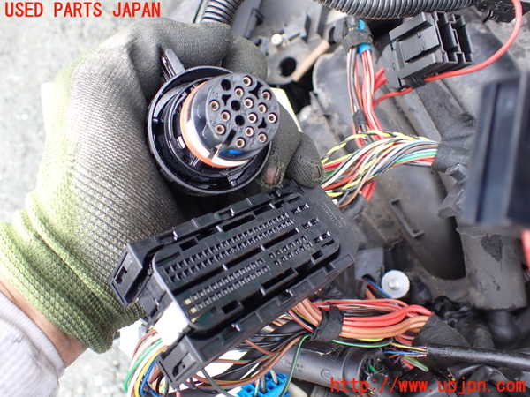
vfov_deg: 46.8
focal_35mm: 30
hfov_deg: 60.0
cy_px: 198
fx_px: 459
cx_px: 265
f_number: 2.3
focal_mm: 5.4
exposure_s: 1/125
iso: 100
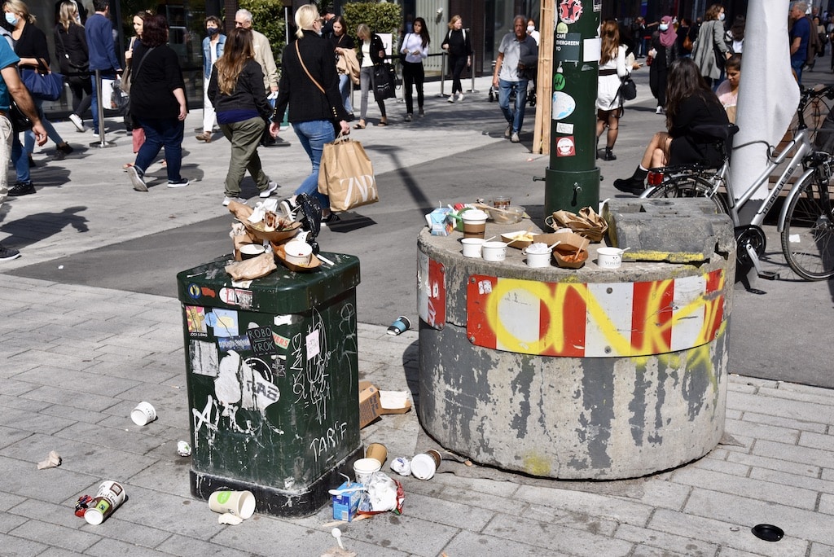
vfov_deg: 30.6
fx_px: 1020
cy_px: 278
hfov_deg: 44.5
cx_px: 417
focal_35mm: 44
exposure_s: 1/400
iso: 200
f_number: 10
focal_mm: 44
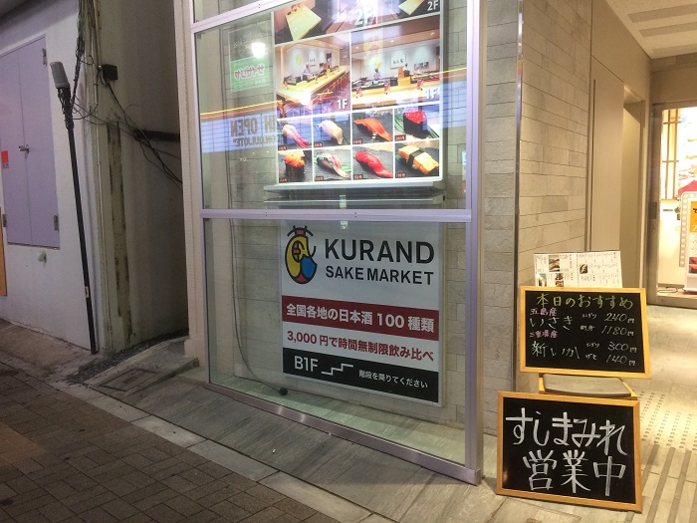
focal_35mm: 29
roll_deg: +1.0
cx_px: 348
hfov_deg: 61.7
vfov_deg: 48.2
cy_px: 262
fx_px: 584
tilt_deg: -6.0
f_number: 2.2
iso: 125
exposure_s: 1/30
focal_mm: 4.15
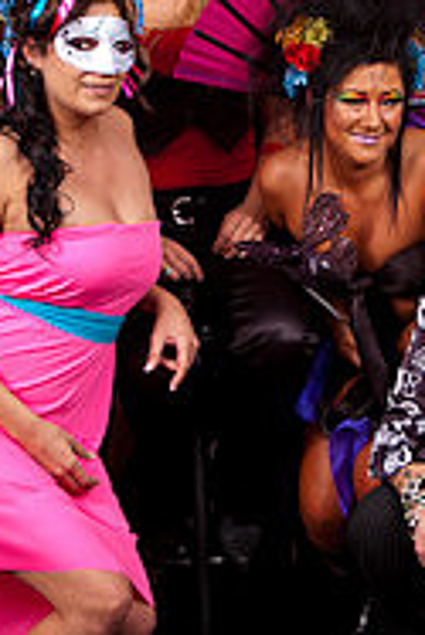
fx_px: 1718
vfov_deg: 21.0
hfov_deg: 14.1
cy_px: 299
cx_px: 212
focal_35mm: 97
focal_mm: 27
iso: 200
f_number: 3.8
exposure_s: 1/400
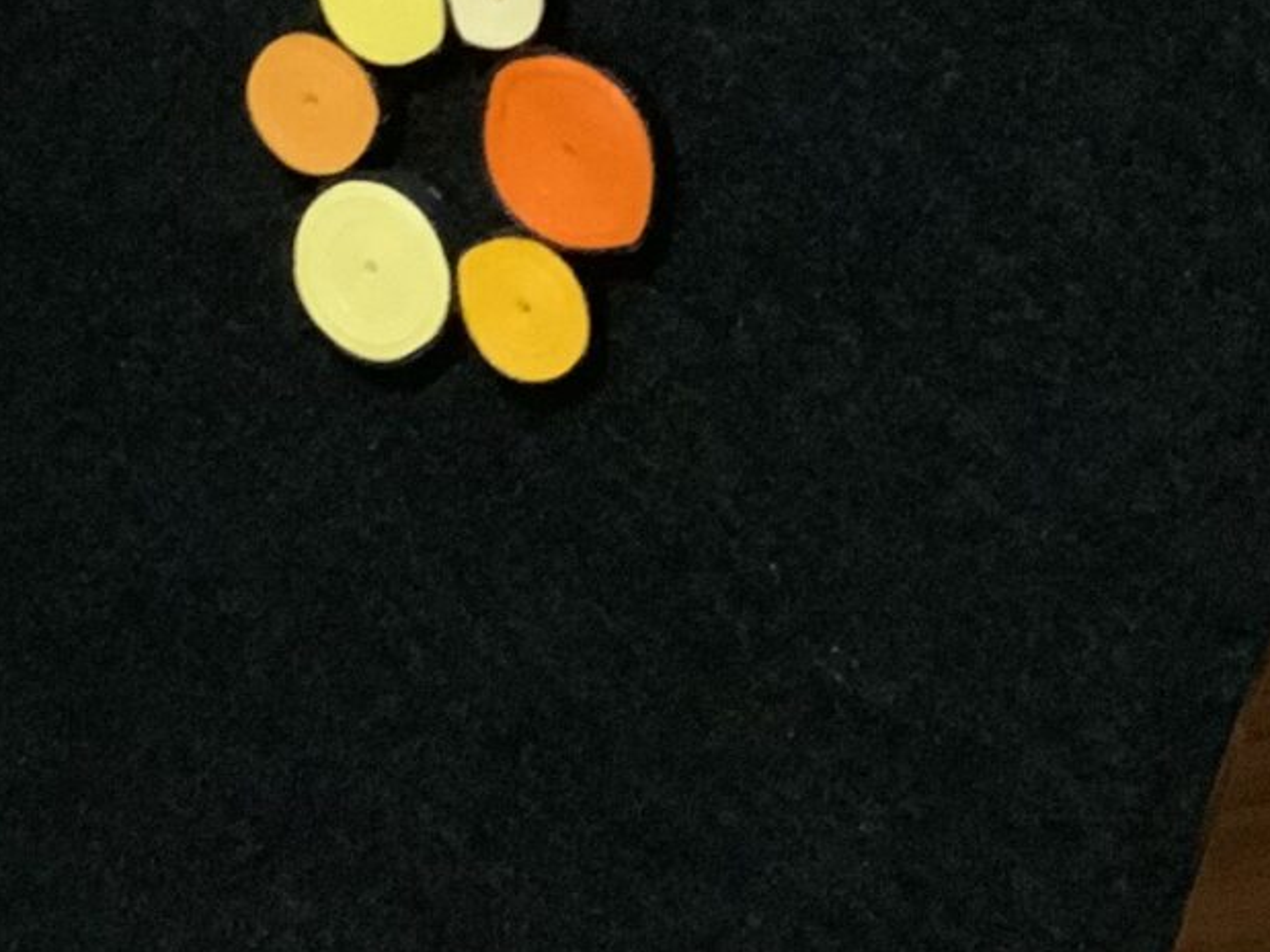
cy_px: -10
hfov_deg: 16.4
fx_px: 4402
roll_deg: +0.1
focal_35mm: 120
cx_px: 613
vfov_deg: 12.2
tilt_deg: -34.3
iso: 500
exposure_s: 1/24
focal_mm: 3
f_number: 1.8
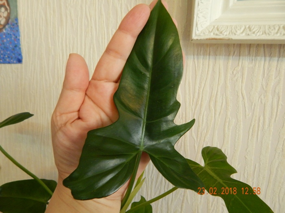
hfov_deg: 73.9
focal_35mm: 23
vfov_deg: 58.9
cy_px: 106
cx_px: 142
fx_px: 189
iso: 400
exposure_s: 1/20
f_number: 3
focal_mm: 4
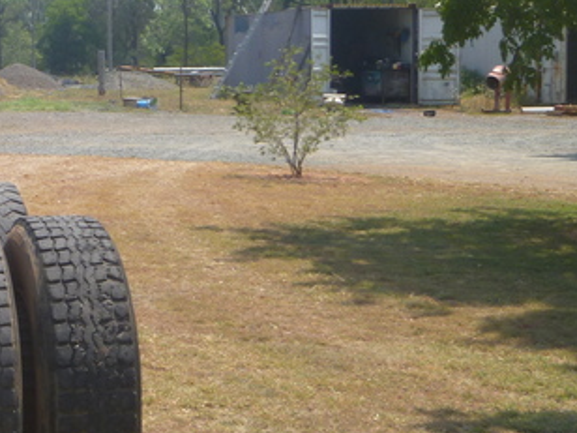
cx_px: -169
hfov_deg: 19.8
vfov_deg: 16.2
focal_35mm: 91
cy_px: 152
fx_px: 1517
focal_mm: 6.3
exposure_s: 1/250
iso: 80
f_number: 5.6
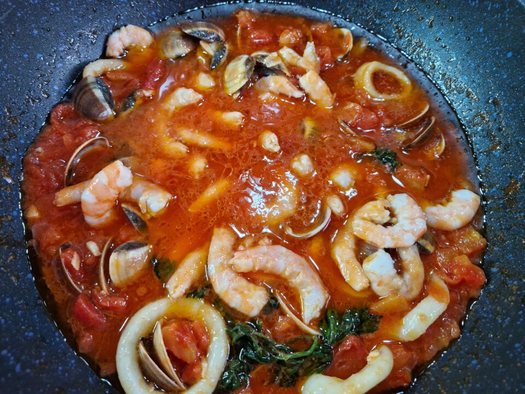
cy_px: 197
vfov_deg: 58.9
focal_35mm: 23
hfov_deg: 73.9
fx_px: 349
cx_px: 262
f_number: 1.8
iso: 400
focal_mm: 5.4
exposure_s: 1/100
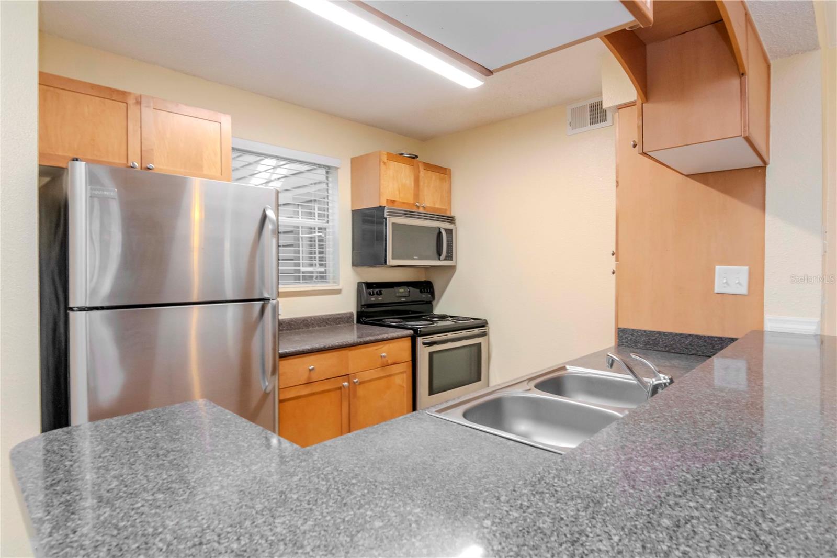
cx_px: 418
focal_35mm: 20
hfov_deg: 85.4
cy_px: 279
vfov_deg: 63.2
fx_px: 453
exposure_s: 1/13
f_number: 10
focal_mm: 13
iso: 640
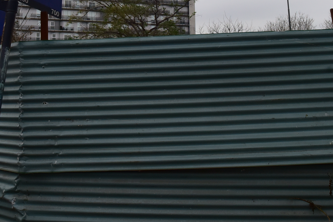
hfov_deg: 38.9
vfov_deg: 24.8
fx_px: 472
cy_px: -19
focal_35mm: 51
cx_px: 175
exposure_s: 1/160
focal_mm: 17
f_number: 7.1
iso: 1000
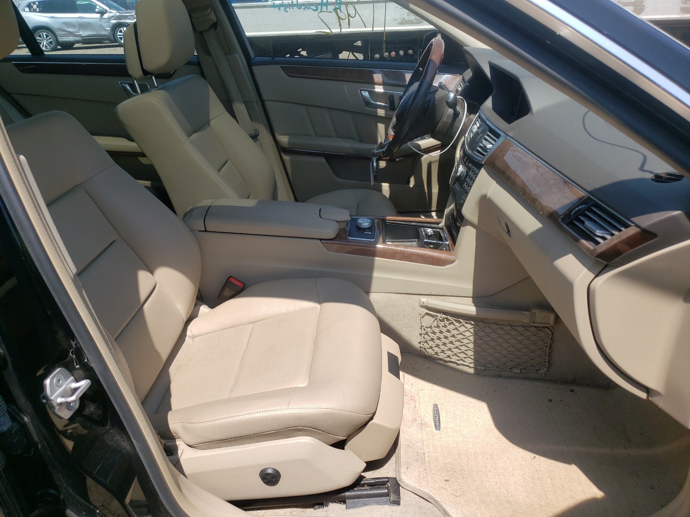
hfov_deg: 67.3
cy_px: 258
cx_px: 345
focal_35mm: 26
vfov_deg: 53.1
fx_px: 518
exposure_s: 1/2000
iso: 50
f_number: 1.5
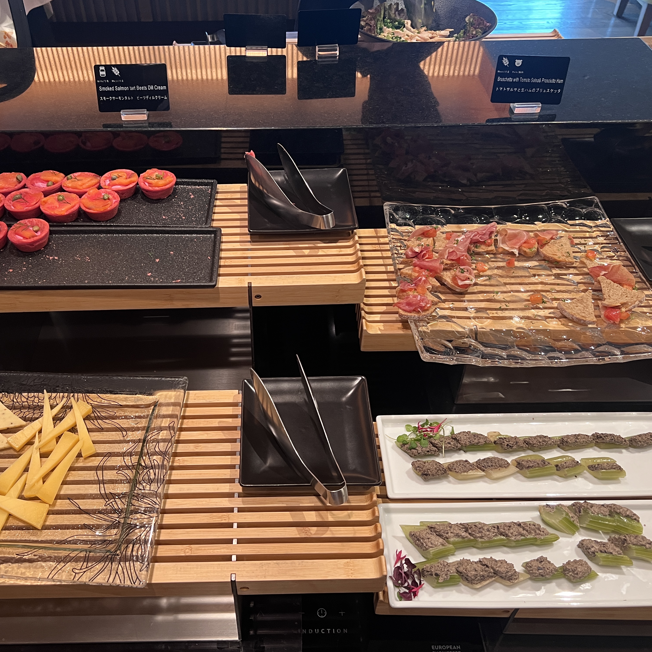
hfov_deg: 52.3
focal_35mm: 31
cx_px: 270
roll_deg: +2.2
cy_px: 328
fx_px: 661
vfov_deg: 52.5
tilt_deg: -44.4
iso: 200
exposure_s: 1/50
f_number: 1.5
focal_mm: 5.7
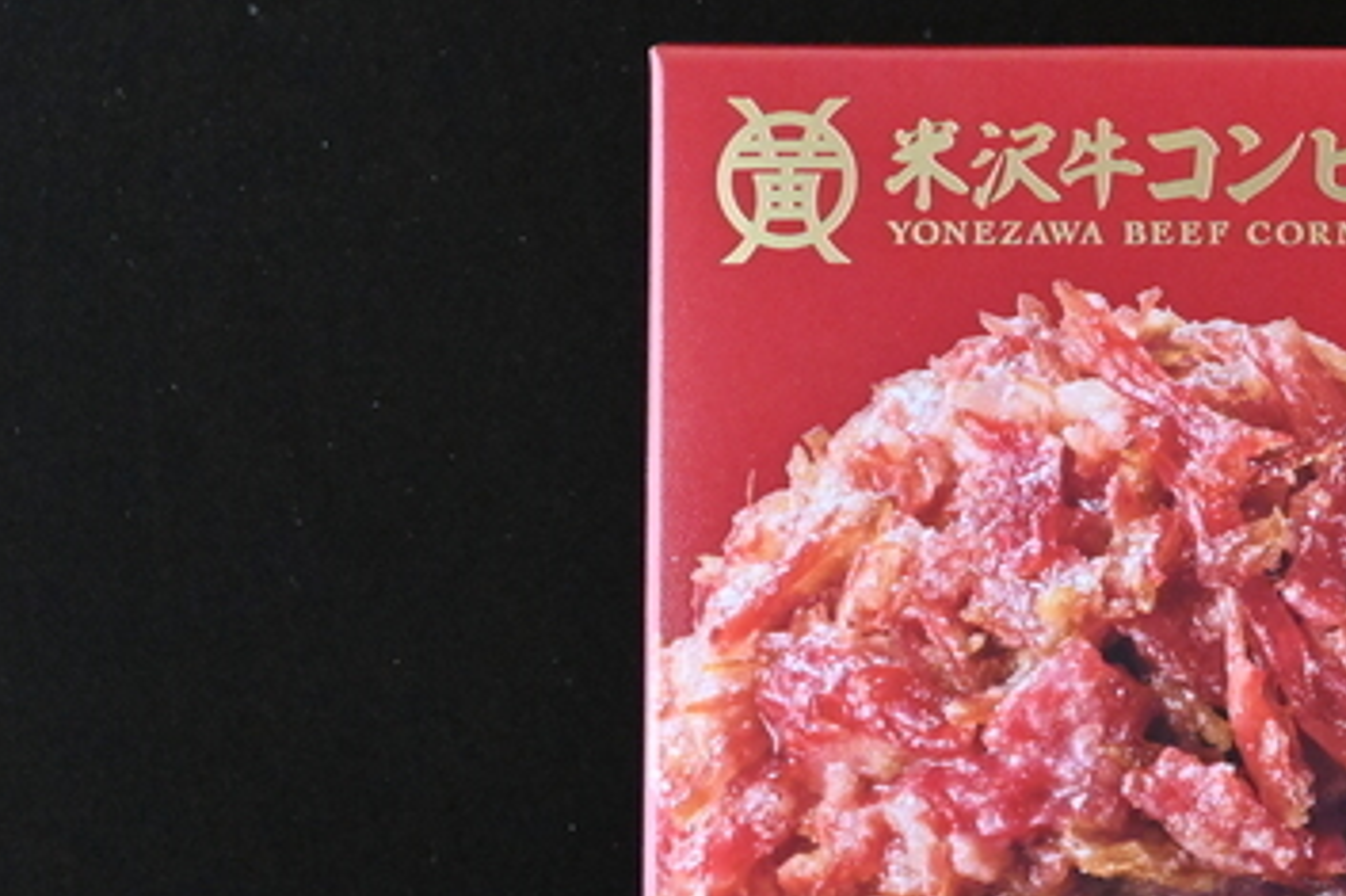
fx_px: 5082
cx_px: 1113
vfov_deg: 10.1
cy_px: 391
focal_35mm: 136
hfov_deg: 15.0
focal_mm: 50
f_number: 11
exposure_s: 1/80
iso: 9000
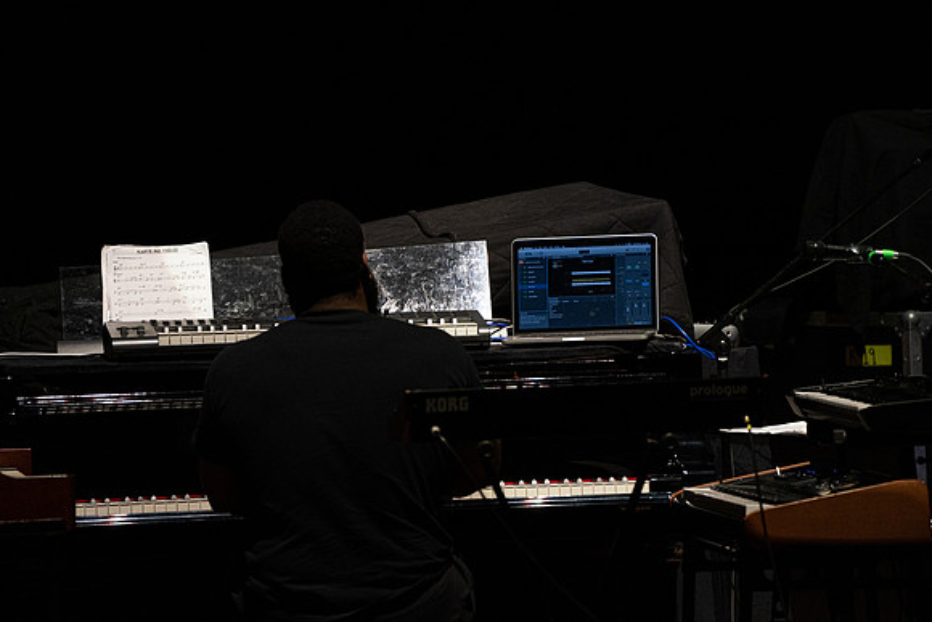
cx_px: 466
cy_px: 311
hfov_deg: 5.2
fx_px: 10202
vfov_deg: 3.5
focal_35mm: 394
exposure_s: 1/250
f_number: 5.6
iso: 3200
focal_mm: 394
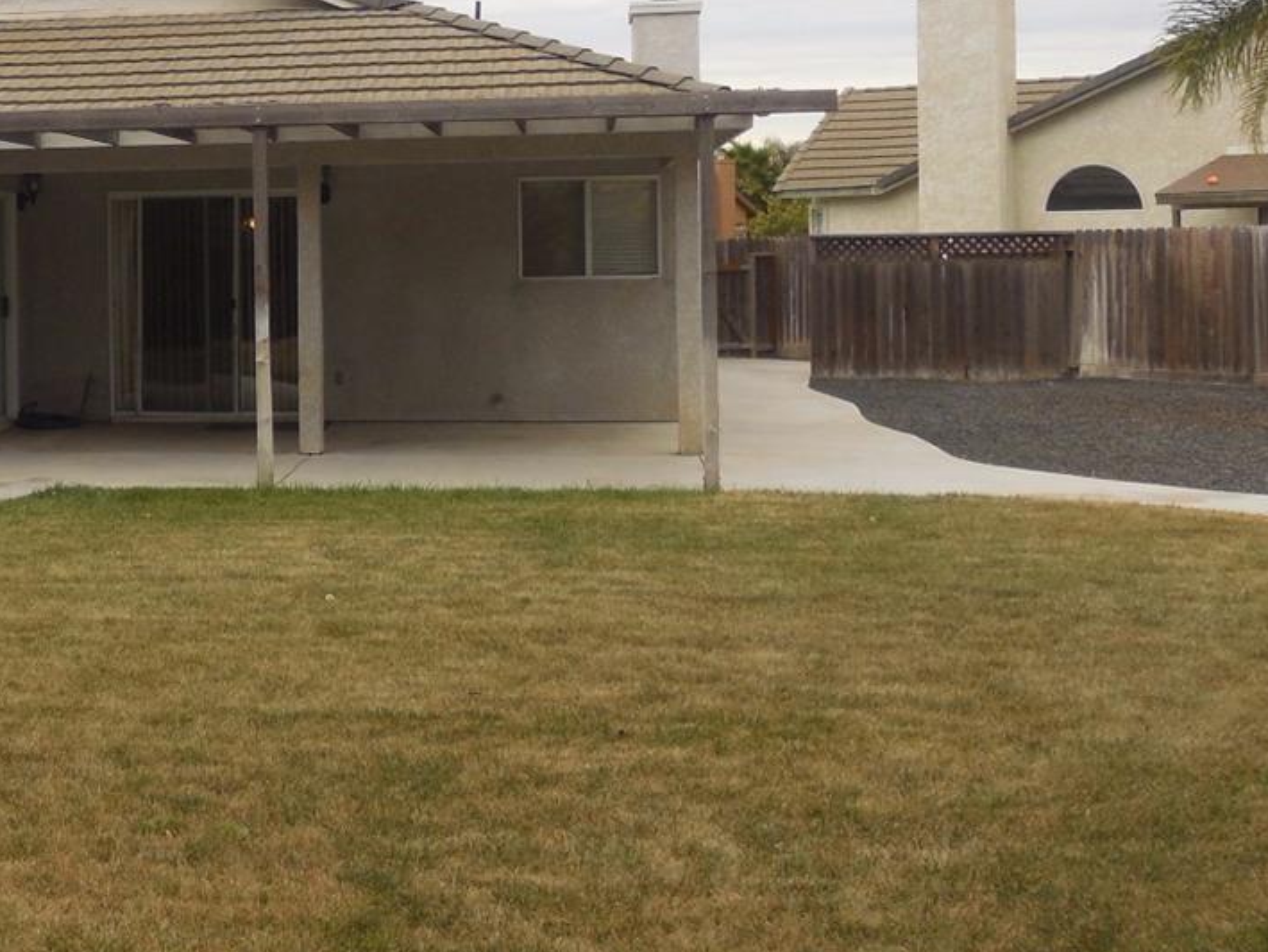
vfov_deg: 26.3
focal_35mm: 55
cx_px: 77
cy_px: 254
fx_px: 2015
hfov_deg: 32.8
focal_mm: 4.6
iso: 125
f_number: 3.5
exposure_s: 1/320
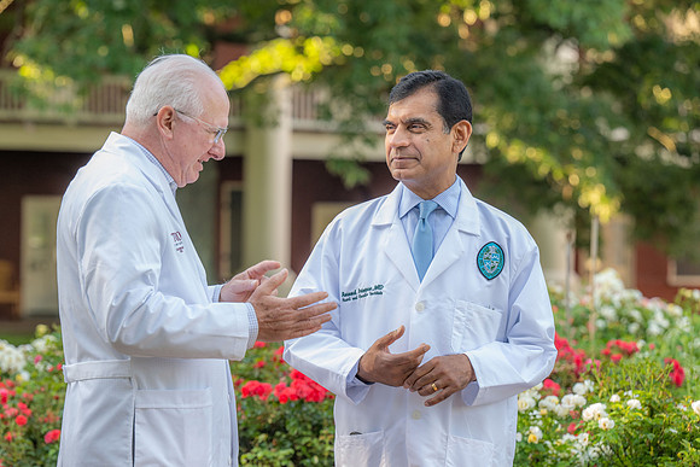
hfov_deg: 12.4
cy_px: 234
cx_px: 350
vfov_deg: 8.3
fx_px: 3209
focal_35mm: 165
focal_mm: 165
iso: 720
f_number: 5.6
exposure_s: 1/160
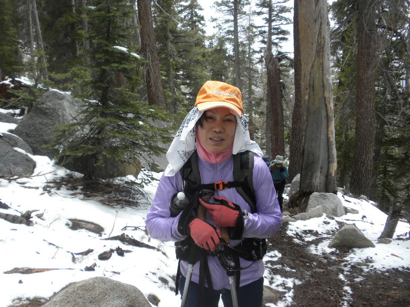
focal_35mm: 37
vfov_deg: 38.7
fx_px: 438
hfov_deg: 50.1
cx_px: 205
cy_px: 154
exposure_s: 1/552
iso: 86
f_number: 3.5
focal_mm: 6.6
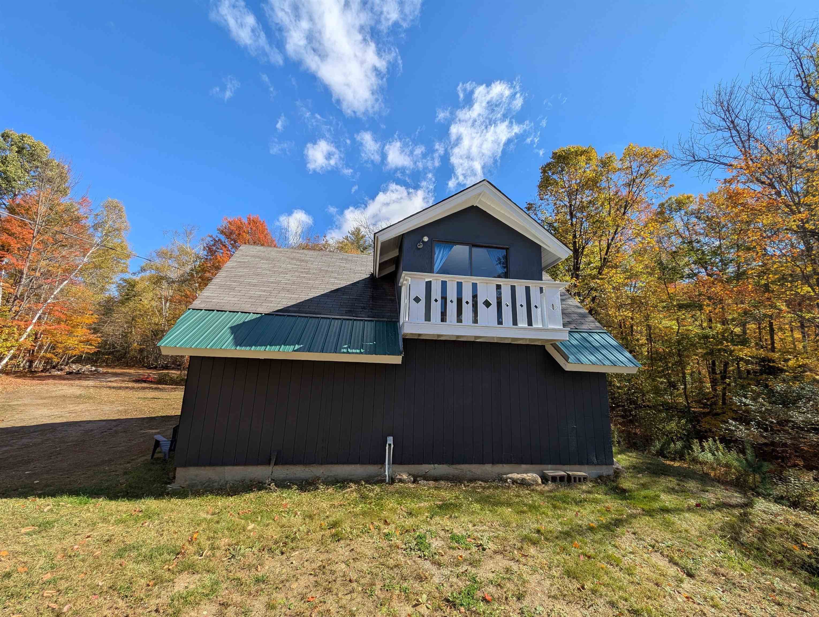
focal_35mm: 12
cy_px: 308
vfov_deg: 94.6
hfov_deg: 110.5
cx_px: 410
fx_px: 284
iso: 39
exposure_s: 1/1410
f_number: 1.95
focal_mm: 2.23
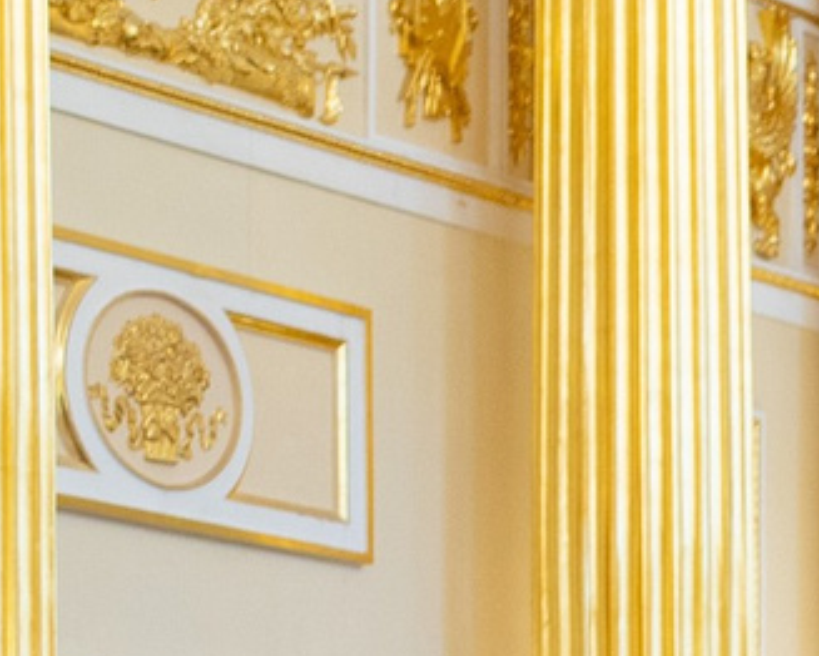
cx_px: 1969
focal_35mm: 257
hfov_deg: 7.1
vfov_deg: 5.8
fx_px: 6233
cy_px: 1441
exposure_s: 1/500
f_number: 3.5
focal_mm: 35
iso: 800
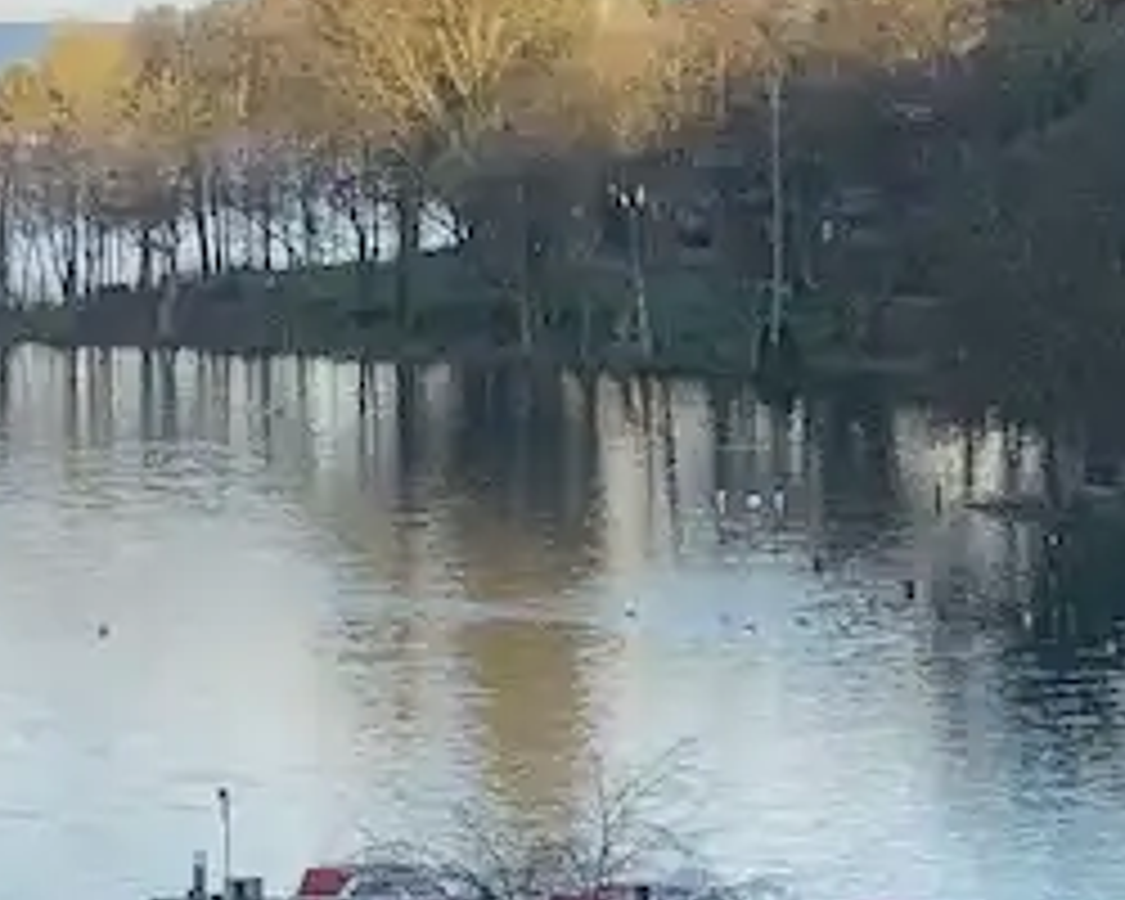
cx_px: 338
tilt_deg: +1.1
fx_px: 6759
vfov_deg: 7.6
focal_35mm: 203
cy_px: 288
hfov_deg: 9.5
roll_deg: +0.0
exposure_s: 1/510
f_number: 2.4
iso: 16
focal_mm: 6
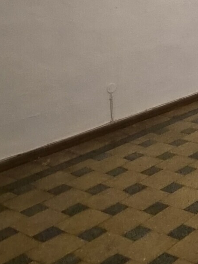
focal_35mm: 55
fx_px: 419
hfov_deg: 19.6
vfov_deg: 32.3
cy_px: 2
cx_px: 358
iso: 640
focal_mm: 2.2
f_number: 2.2
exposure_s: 1/50
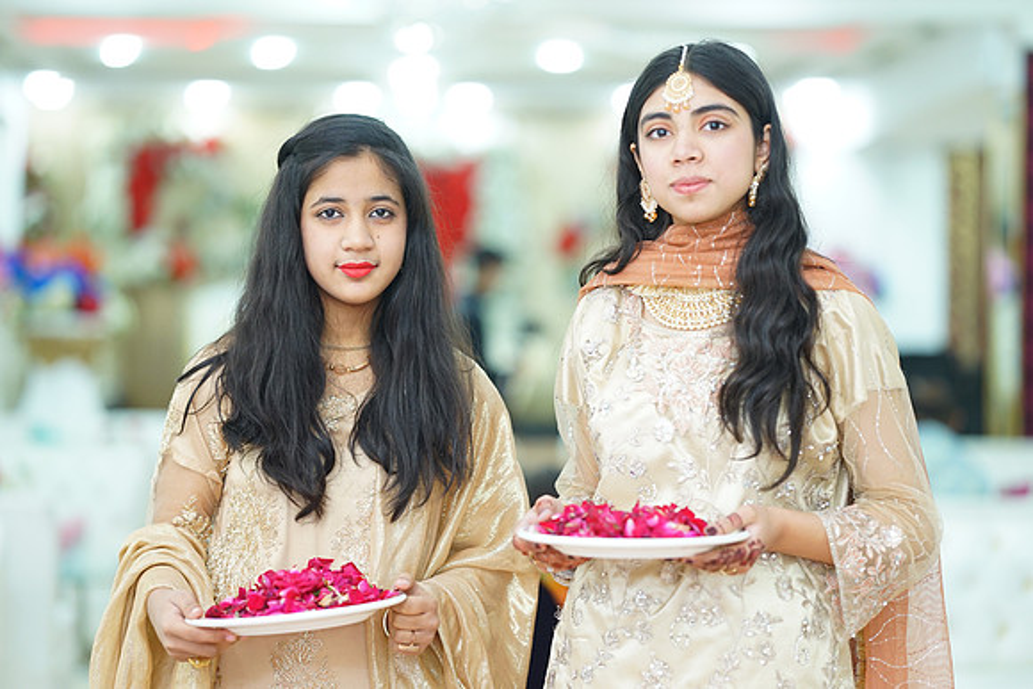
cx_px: 516
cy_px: 344
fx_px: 2439
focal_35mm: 85
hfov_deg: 23.9
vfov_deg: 16.1
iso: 640
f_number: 1.7
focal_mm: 85
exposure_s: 1/160
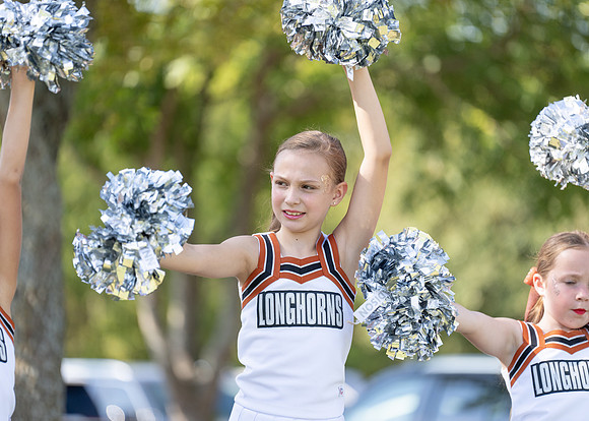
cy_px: 210
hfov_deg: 9.5
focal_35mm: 212
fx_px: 3550
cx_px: 294
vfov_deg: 6.8
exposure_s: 1/1000
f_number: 2.8
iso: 160
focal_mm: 200
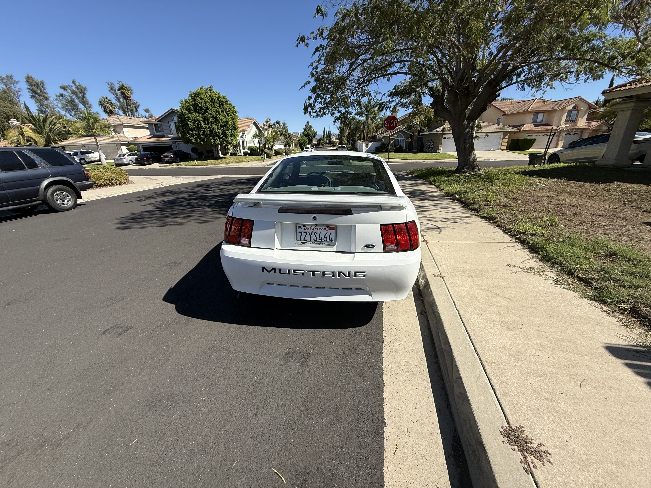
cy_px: 244
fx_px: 263
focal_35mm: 14
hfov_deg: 102.1
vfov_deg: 85.7
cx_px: 326
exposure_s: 1/2410
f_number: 2.2
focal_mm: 2.22
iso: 50
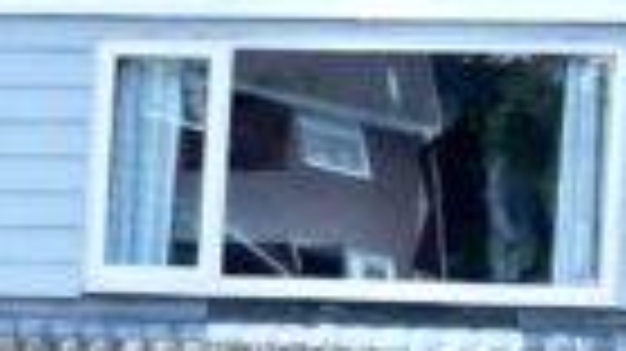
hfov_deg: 10.1
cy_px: 446
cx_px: -761
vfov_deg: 6.2
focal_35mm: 193
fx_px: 3202
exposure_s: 1/2000
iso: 110
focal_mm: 6.72
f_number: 1.7
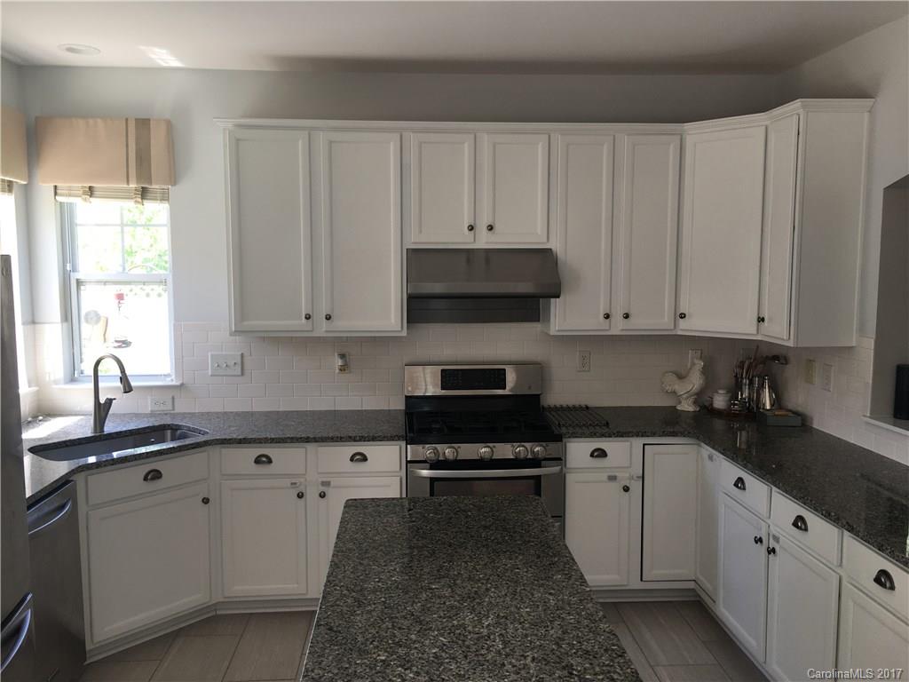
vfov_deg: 48.2
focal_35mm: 29
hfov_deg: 61.7
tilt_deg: -4.4
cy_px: 341
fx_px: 762
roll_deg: +0.1
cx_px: 454
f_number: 2.2
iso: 25
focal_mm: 4.15
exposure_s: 1/40
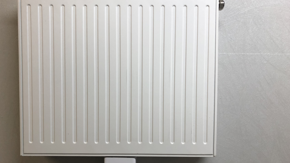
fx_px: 238
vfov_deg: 37.7
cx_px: 145
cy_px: 94
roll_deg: -0.3
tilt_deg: -1.1
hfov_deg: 62.6
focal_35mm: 31
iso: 32
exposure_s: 1/25
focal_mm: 4
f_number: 1.8
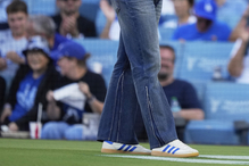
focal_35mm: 1024
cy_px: -39
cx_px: 273
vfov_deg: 1.3
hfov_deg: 2.0
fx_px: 7082
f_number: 2.8
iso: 1250
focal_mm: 400
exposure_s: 1/4000
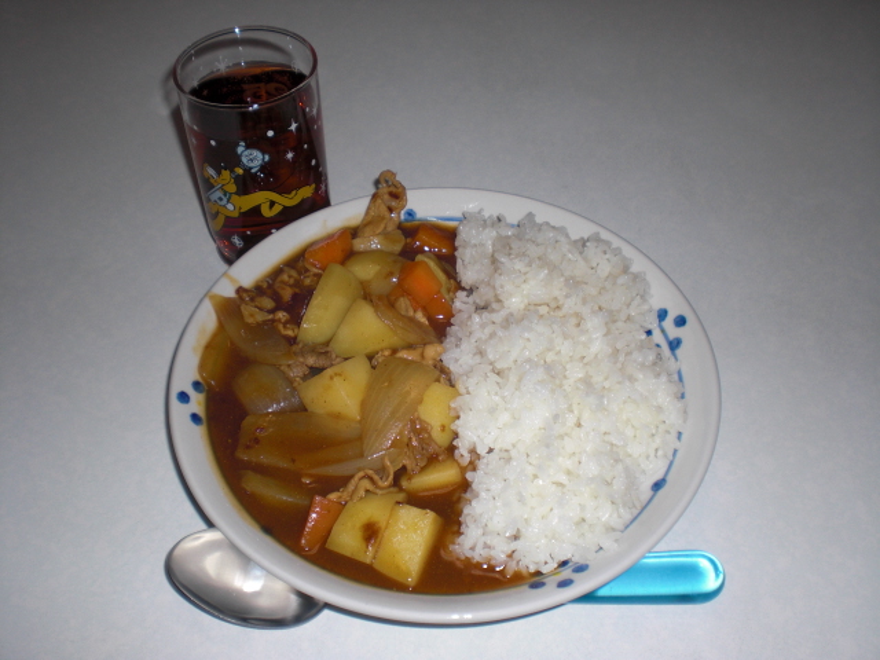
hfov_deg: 49.0
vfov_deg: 37.7
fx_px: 966
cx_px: 440
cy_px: 330
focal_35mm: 38
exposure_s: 1/60
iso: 64
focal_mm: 6.3
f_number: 3.1
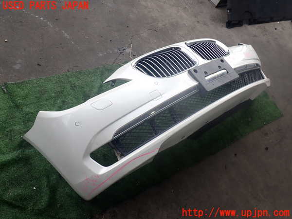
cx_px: 146
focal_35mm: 30
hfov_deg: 60.0
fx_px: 253
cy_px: 110
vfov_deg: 46.8
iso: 100
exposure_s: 1/320
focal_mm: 5.4
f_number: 3.2
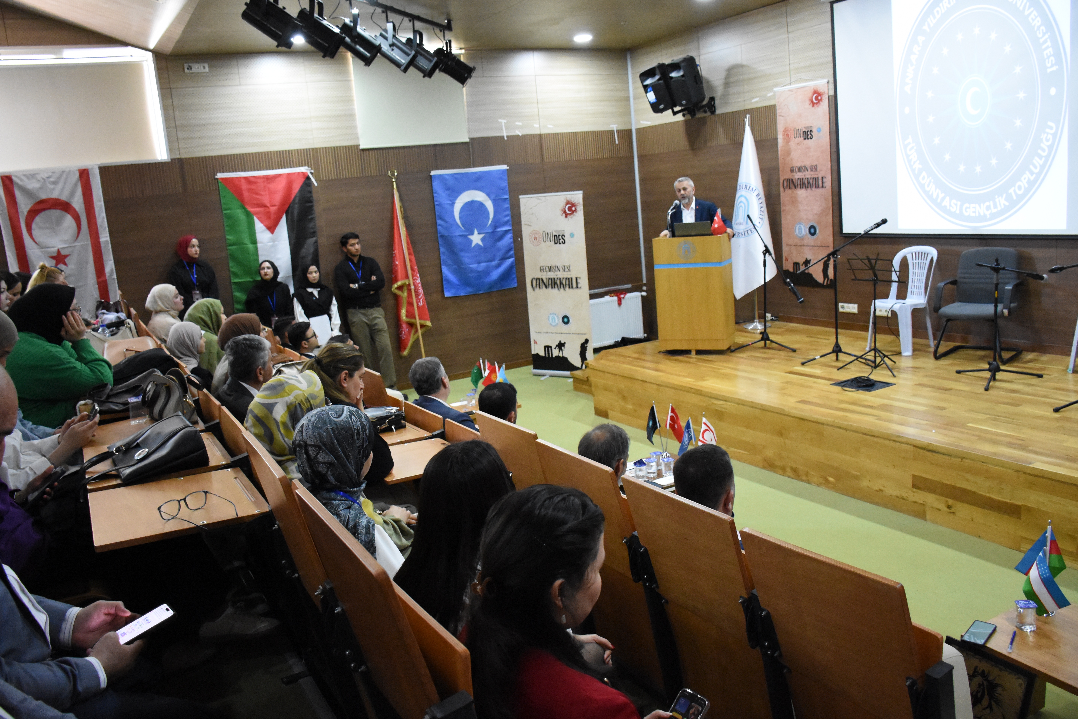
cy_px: 357
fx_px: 838
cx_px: 536
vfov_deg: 46.4
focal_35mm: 28
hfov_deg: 65.5
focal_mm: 18
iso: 5000
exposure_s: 1/80
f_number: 4
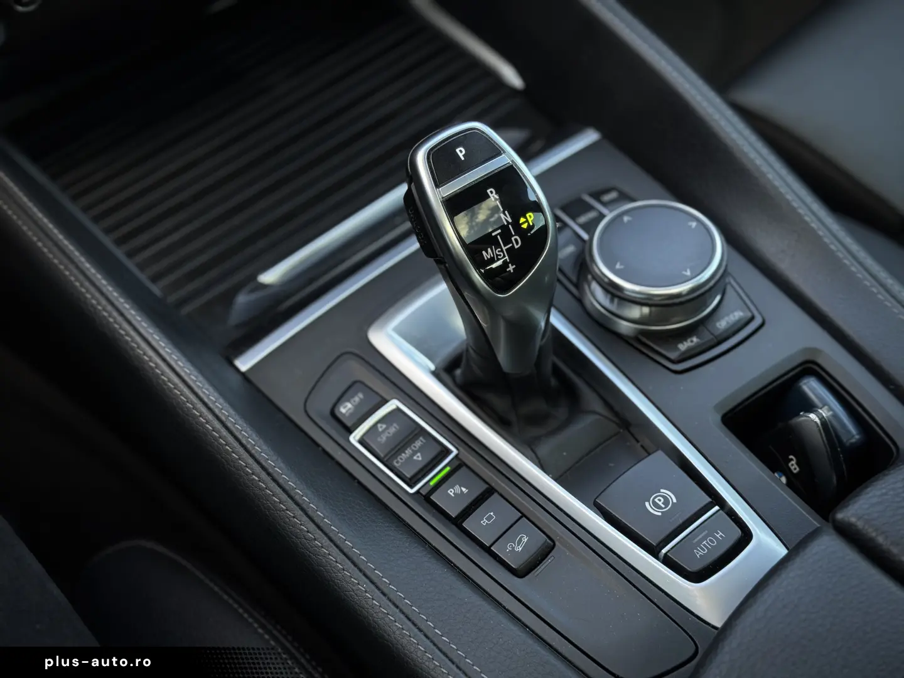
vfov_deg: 30.3
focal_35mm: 48
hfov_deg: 39.7
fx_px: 1254
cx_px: 452
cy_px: 339
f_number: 1.78
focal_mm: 6.76
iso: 64
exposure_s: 1/121
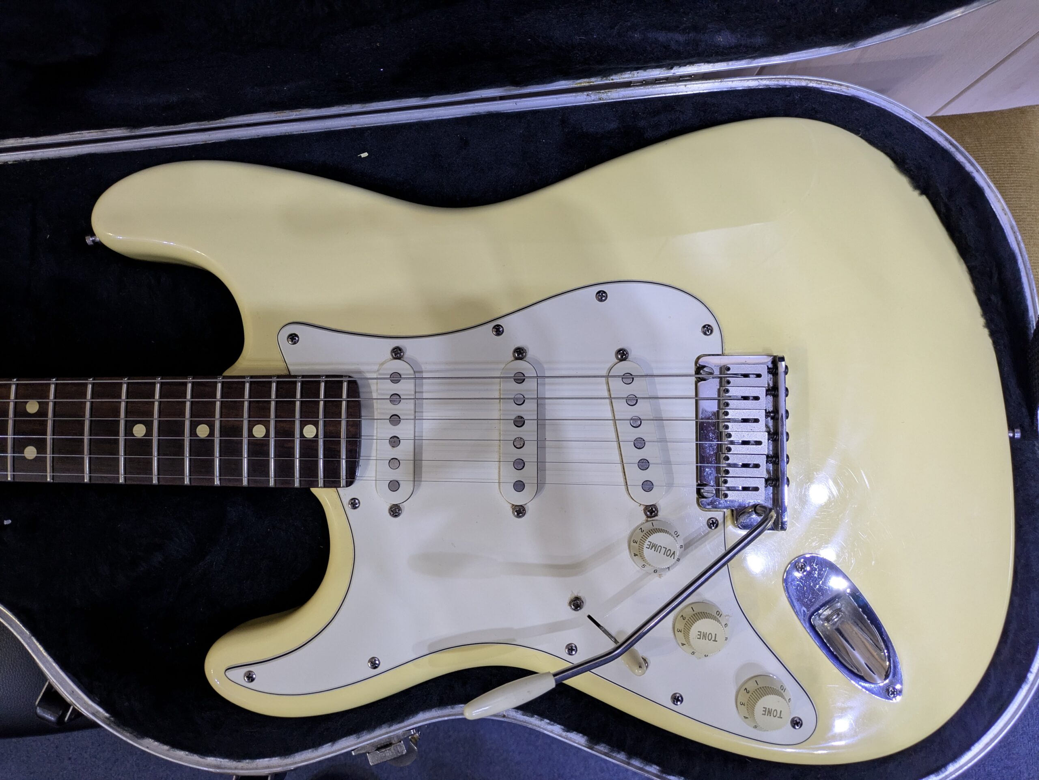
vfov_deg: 54.9
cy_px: 390
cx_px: 520
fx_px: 751
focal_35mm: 25
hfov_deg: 69.4
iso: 404
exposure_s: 1/25
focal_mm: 5.43
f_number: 1.89
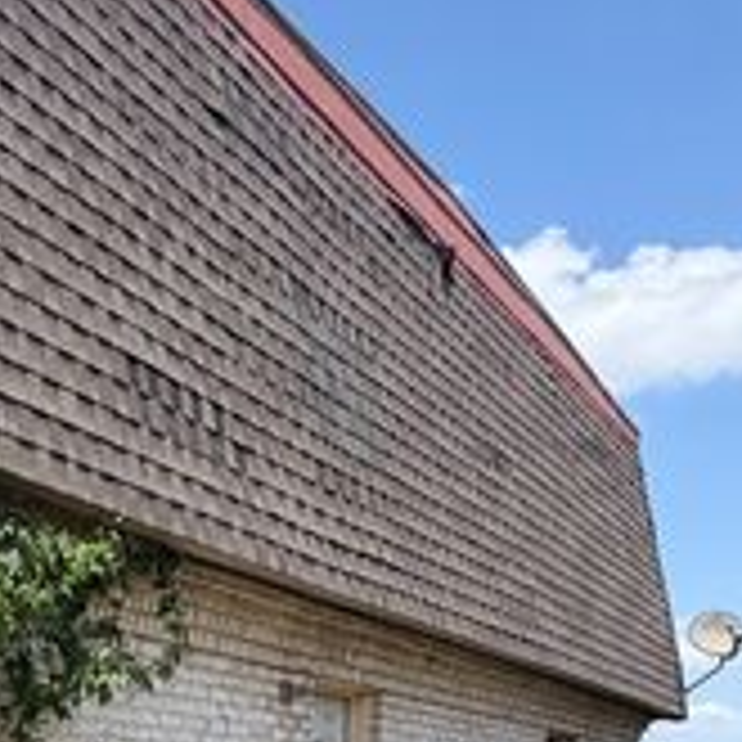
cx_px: -252
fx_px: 1213
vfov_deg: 30.4
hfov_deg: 27.6
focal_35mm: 50
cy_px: 816
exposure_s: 1/770
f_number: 2.2
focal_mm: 2.22
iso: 32
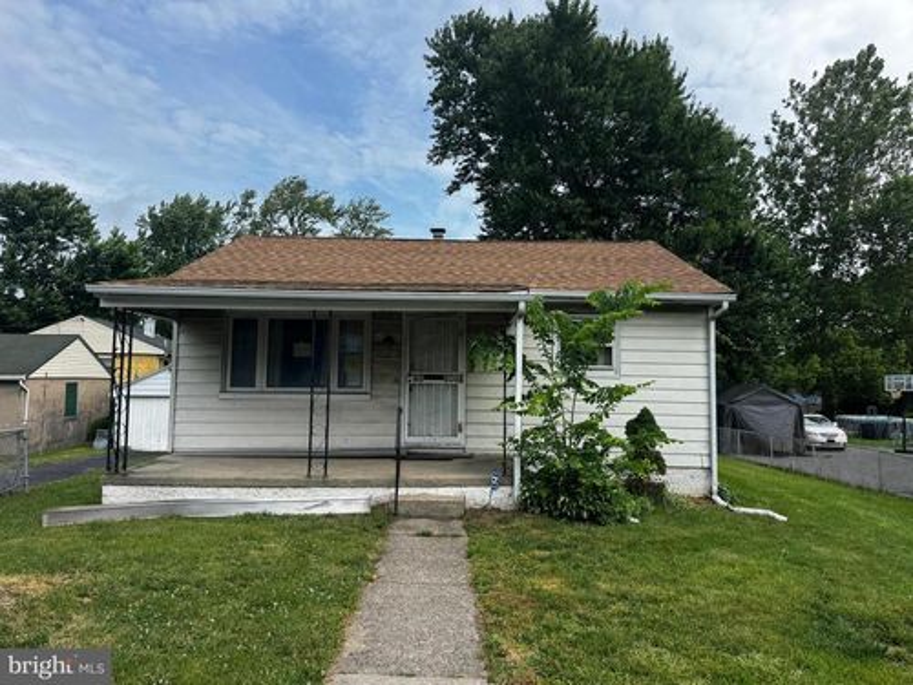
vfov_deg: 56.8
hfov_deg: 71.6
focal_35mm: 24
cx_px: 456
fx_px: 633
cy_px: 342
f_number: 1.78
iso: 80
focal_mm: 6.76
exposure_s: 1/2415
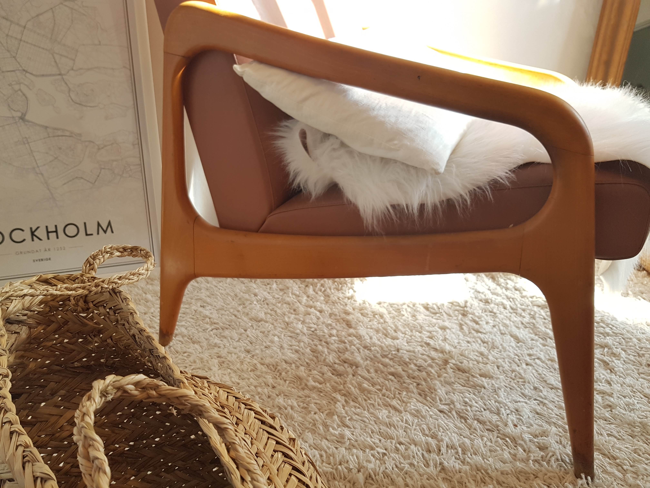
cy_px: 244
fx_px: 488
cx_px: 325
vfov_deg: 53.1
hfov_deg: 67.3
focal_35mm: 26
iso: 80
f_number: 1.7
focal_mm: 4.2
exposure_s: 1/100
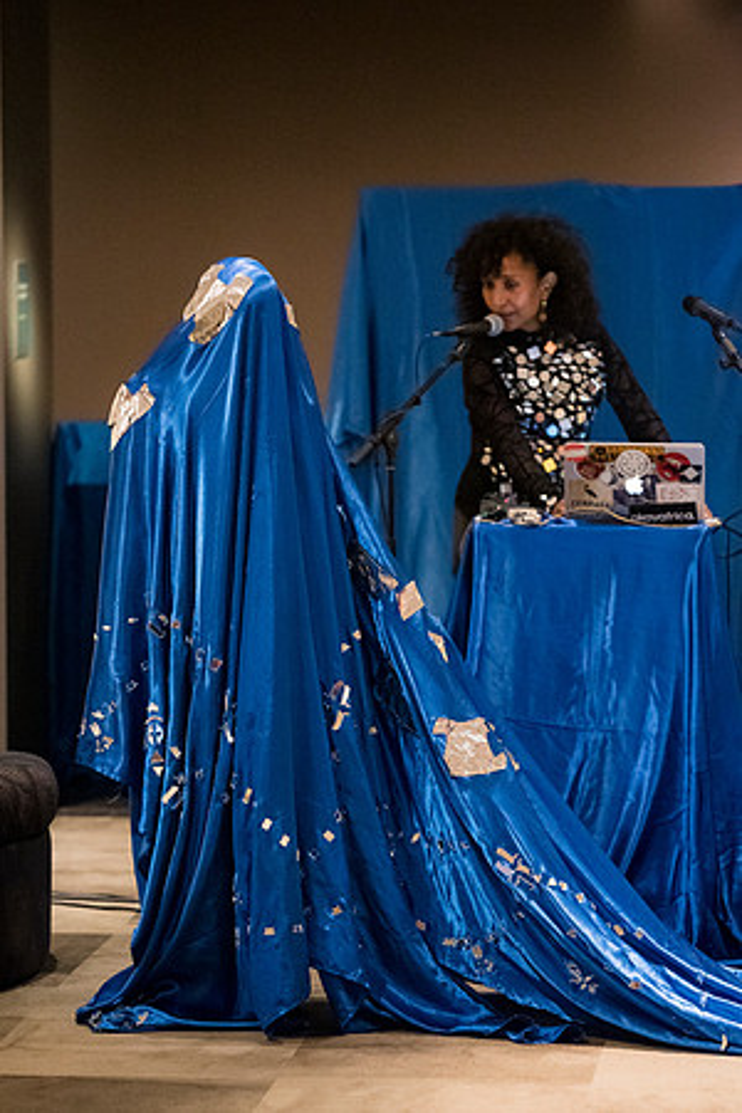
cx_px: 371
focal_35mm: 150
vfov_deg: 13.7
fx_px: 4637
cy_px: 556
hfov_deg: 9.1
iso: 6400
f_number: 2.8
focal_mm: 150
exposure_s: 1/125
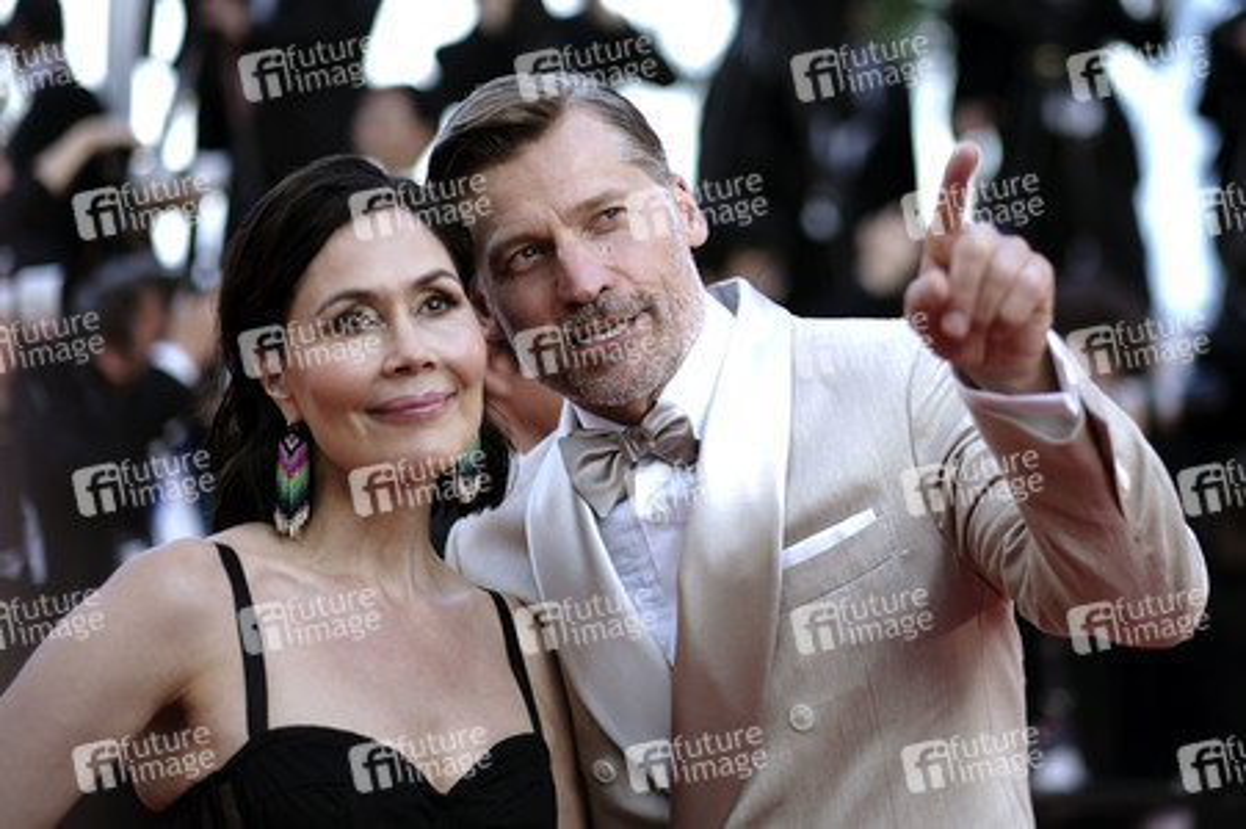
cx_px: 623
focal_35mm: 84
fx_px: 2905
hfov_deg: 24.2
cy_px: 414
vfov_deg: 16.2
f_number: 1.2
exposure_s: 1/500
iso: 80
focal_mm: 56
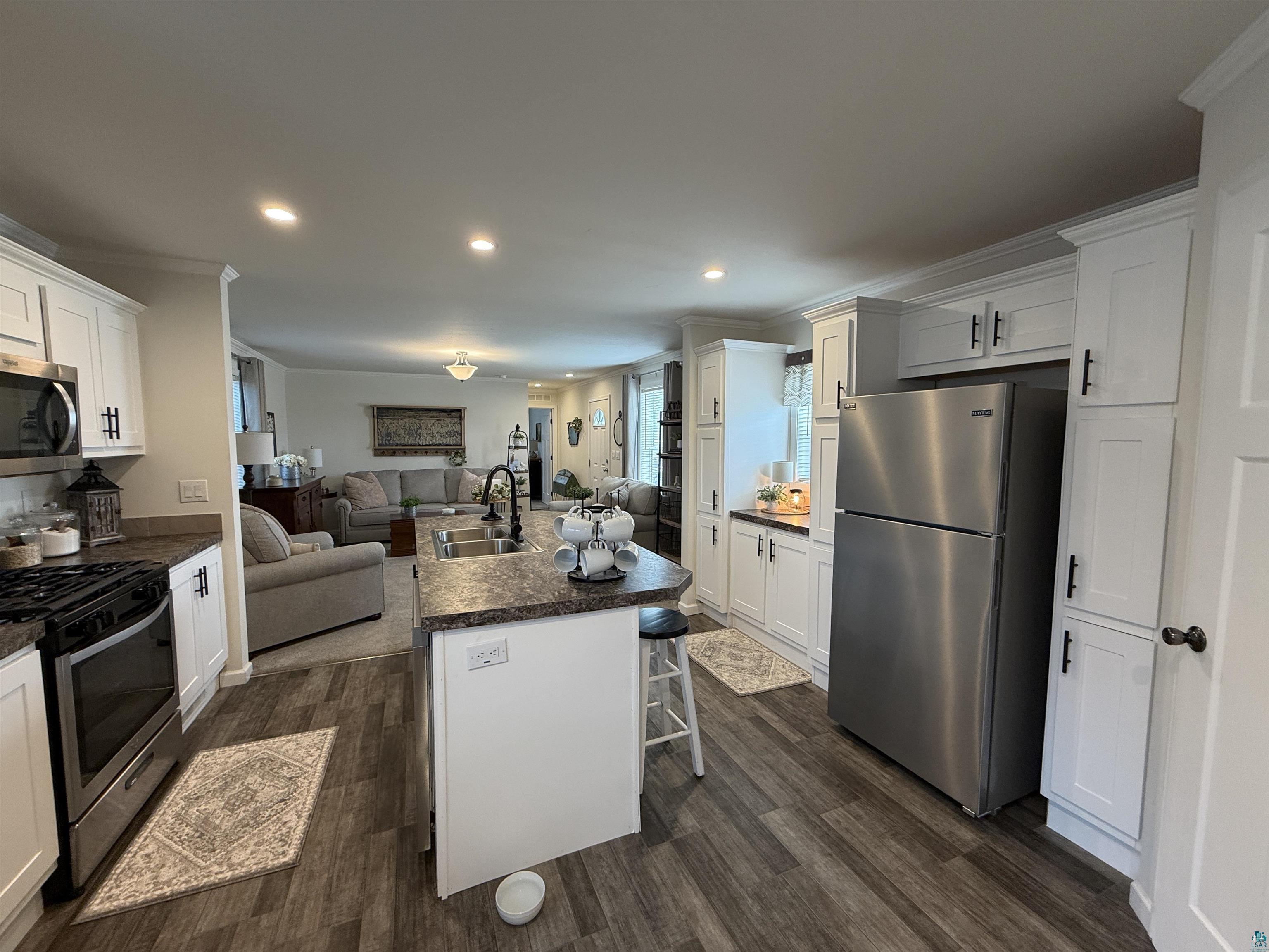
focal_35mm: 14
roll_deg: +0.1
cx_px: 634
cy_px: 476
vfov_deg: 85.7
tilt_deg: -4.4
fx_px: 513
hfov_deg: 102.1
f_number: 2.2
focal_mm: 2.22
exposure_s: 1/60
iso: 160
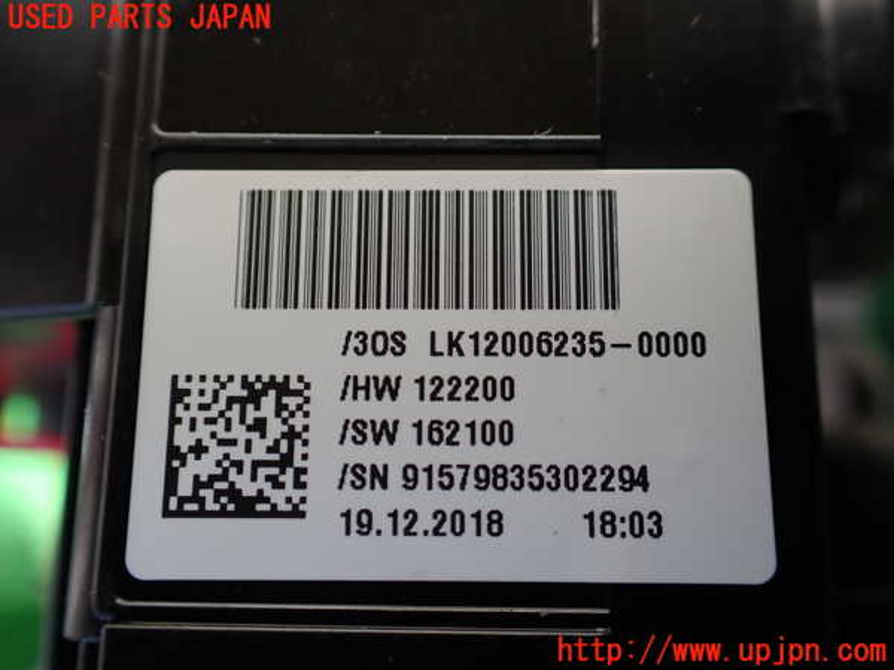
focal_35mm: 30
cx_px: 447
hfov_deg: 60.0
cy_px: 335
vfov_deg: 46.8
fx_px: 775
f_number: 2.3
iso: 100
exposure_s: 1/125
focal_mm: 5.4
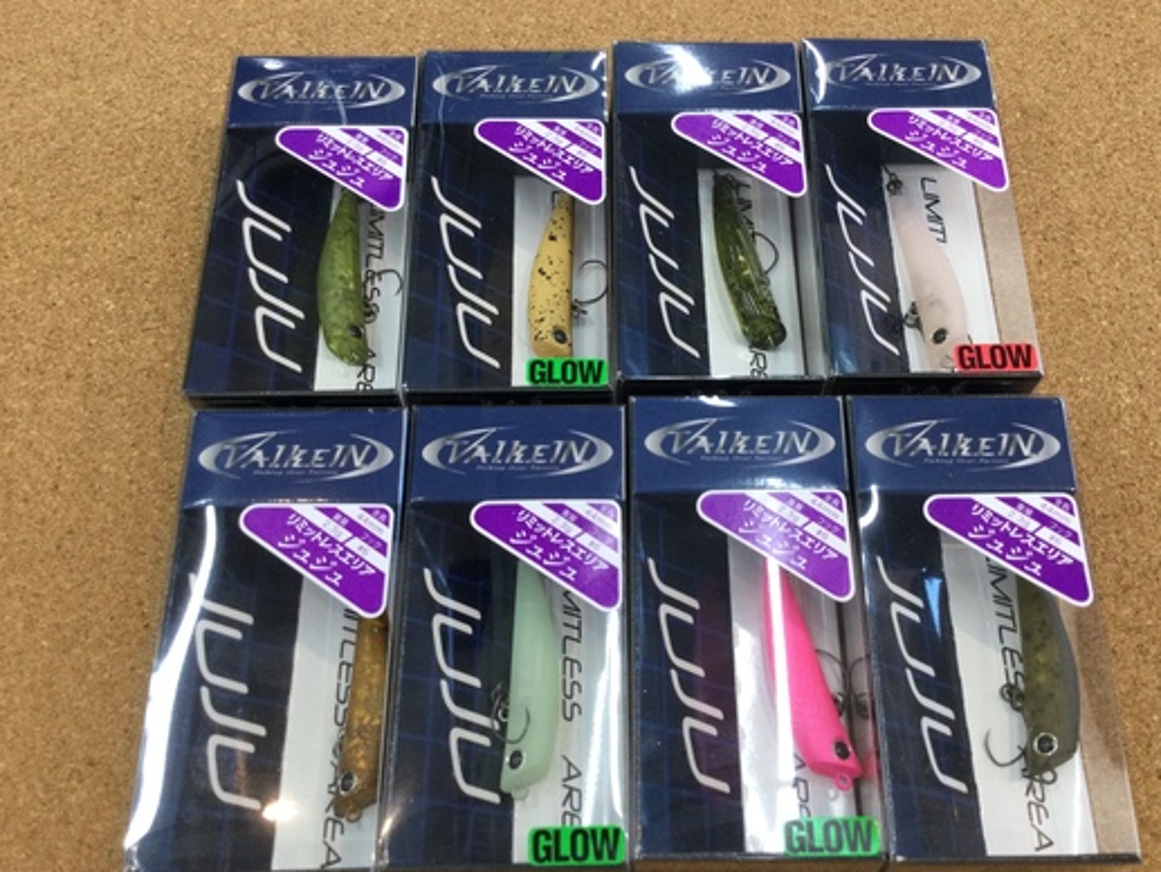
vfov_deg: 39.6
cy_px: 472
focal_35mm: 36
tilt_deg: -65.3
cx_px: 615
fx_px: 1208
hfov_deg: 51.3
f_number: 2.4
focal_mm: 3.3
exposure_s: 1/30
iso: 25
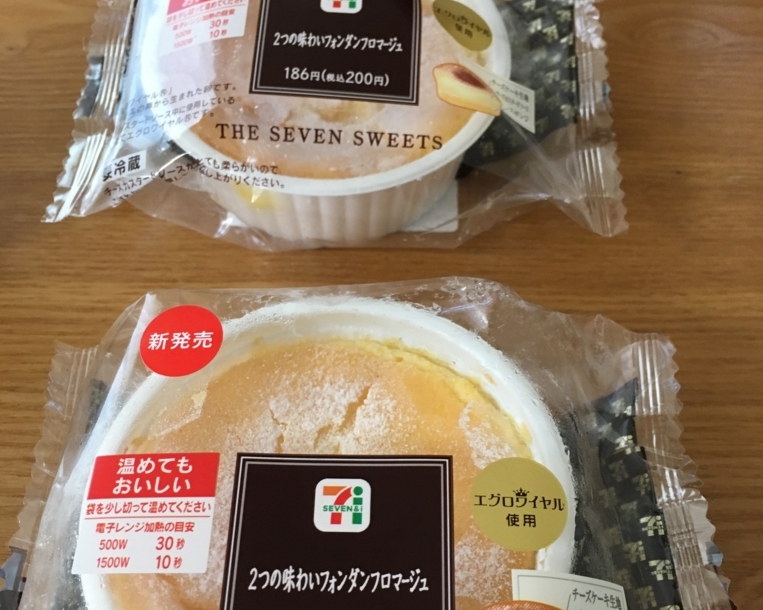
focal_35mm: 38
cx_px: 382
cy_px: 367
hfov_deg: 47.9
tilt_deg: -59.3
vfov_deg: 39.0
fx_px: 858
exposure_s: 1/30
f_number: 2.2
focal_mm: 4.15
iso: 125
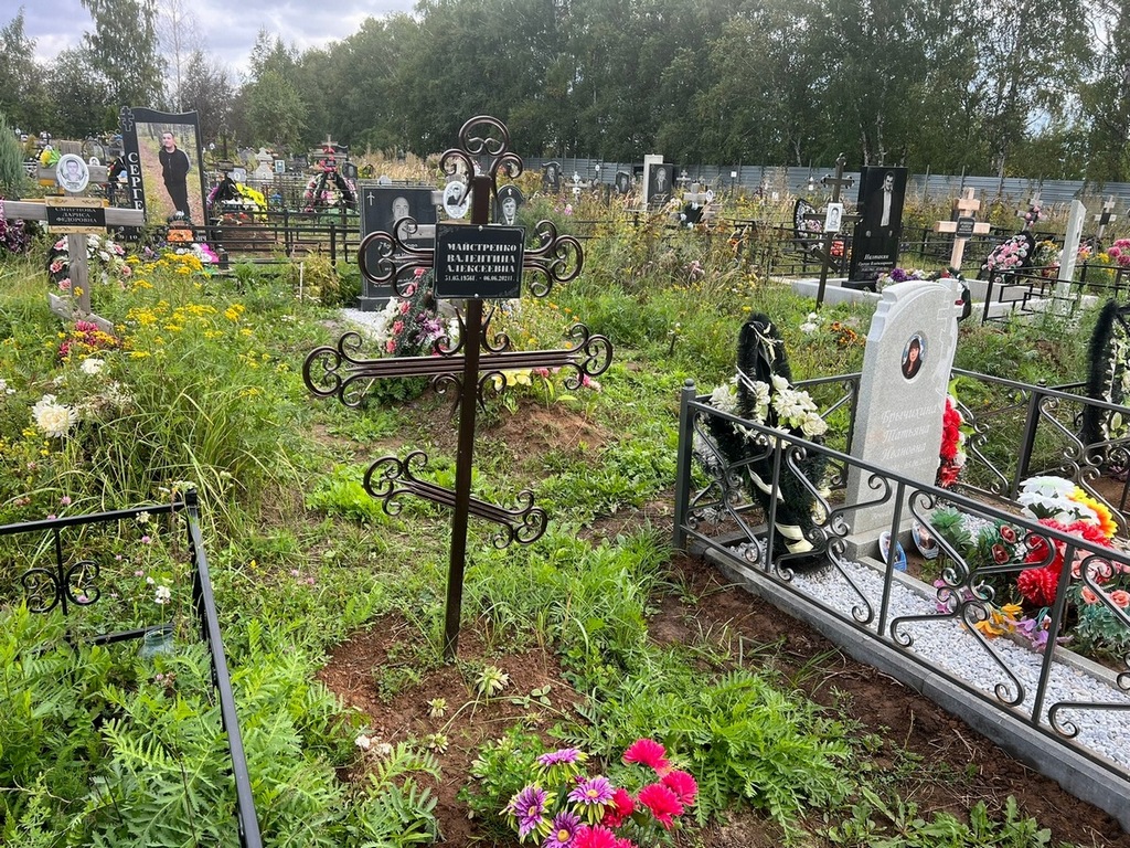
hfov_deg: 67.3
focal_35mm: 26
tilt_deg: -15.3
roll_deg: -1.2
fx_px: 849
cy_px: 424
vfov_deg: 53.1
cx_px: 565
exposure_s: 1/949
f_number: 1.5
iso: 50
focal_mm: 5.7
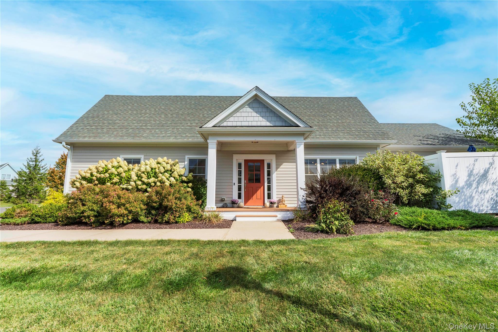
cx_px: 249
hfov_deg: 96.7
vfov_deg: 73.7
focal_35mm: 16
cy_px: 166
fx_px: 221
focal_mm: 16
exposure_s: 1/640
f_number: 9
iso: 400
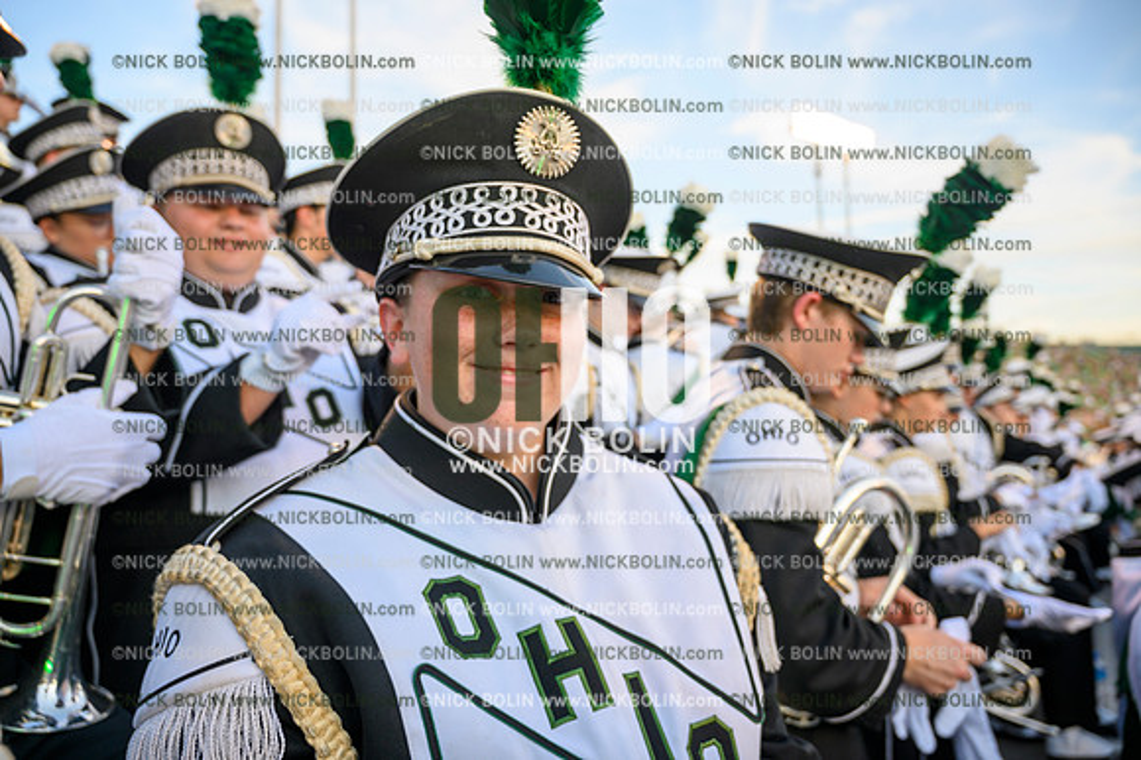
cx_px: 570
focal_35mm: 24
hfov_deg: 73.8
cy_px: 380
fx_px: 760
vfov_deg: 53.1
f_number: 4
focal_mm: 24
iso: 100
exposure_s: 1/50
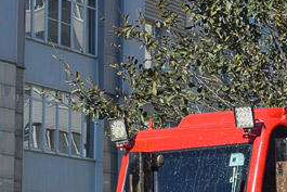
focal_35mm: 210
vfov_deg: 6.4
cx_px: 380
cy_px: 315
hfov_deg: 9.6
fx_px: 1677
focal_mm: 31
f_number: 7.1
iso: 200
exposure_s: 1/800
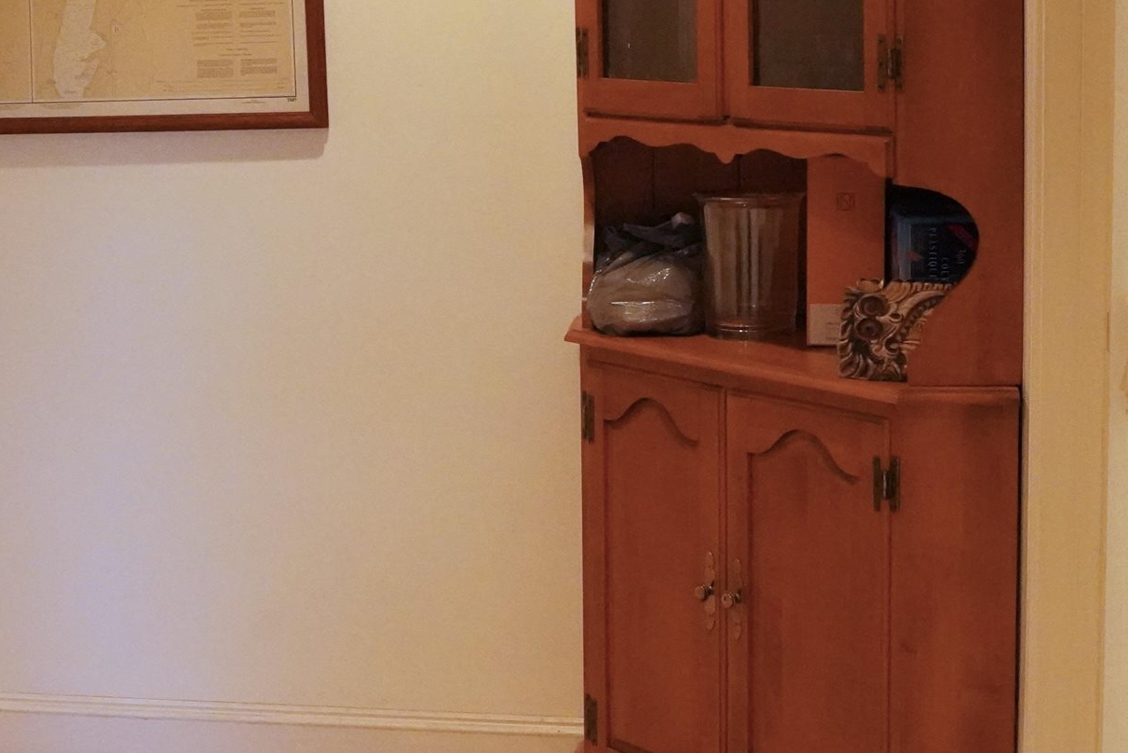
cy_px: 197
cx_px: 294
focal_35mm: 71
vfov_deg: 19.1
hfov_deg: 28.1
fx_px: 2225
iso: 20000
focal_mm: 28
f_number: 8
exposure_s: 1/250
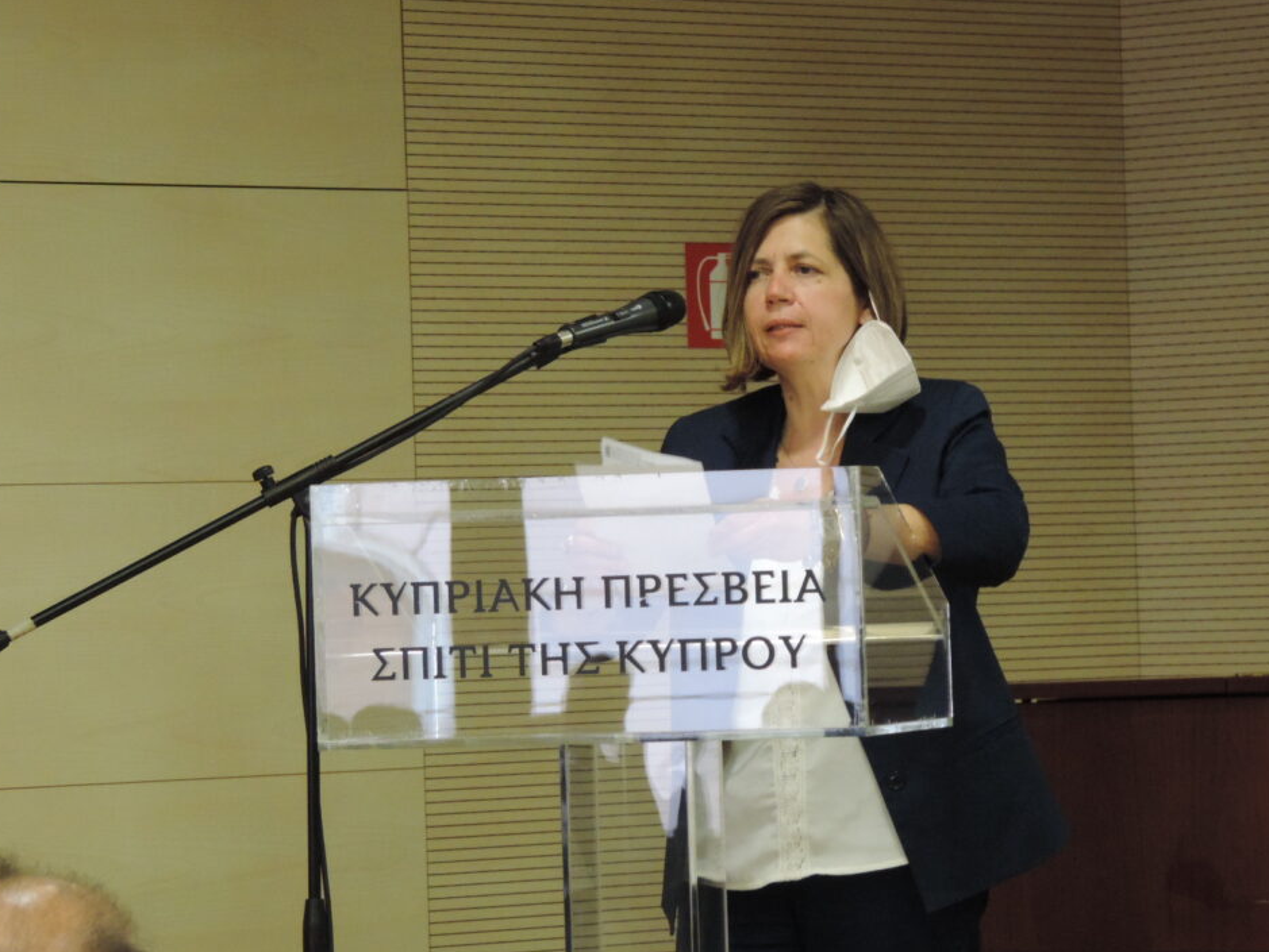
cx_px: 650
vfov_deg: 6.8
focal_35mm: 218
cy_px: 501
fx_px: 7995
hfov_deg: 9.1
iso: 800
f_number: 4.6
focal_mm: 35.6
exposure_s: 1/25
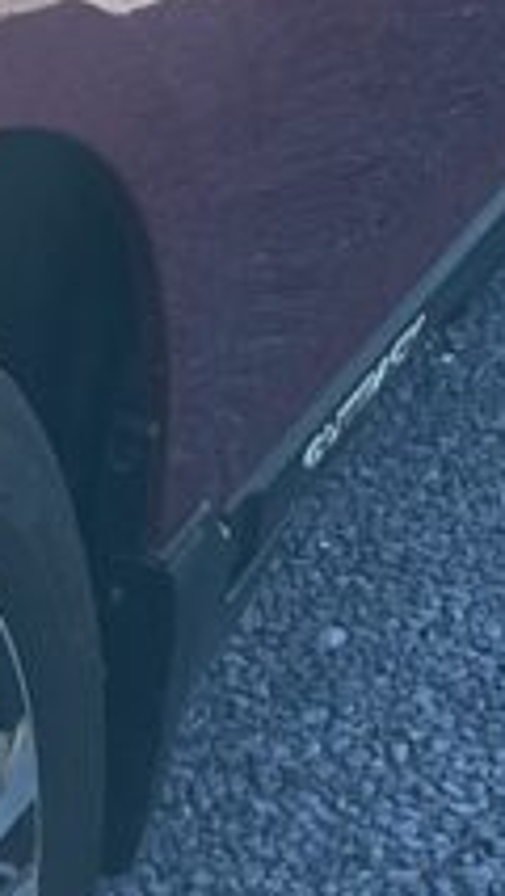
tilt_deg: -20.8
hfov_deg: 7.9
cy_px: 252
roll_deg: +1.7
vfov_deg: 14.1
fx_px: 3614
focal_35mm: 152
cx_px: -189
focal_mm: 3
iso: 16
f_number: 1.8
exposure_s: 1/344
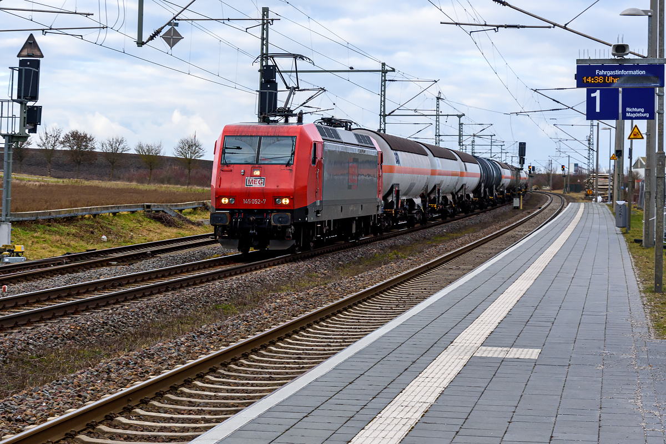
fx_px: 1110
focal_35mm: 60
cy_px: 222
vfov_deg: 22.6
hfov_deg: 33.4
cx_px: 333
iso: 200
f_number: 7.1
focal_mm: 40
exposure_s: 1/320
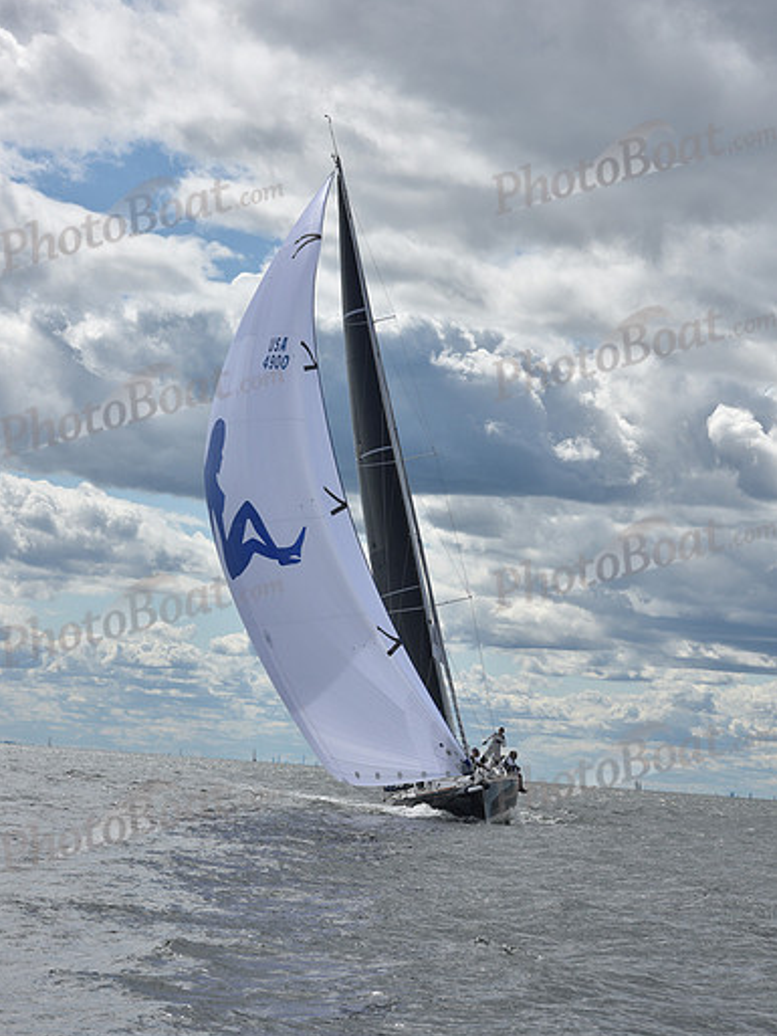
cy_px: 483
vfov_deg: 19.6
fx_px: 2992
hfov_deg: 14.8
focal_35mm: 100
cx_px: 388
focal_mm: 92
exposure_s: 1/1000
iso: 250
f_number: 11
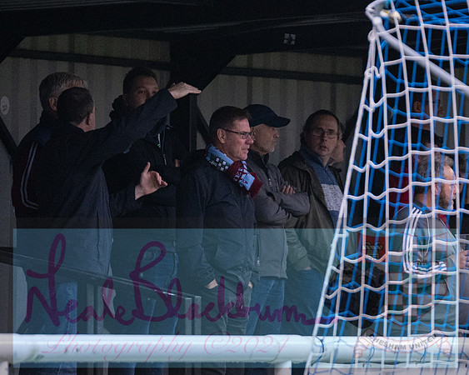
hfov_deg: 2.9
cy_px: 232
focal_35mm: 662
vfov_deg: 2.3
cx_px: 260
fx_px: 9180
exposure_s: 1/1600
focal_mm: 300
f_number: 2.8
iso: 1600
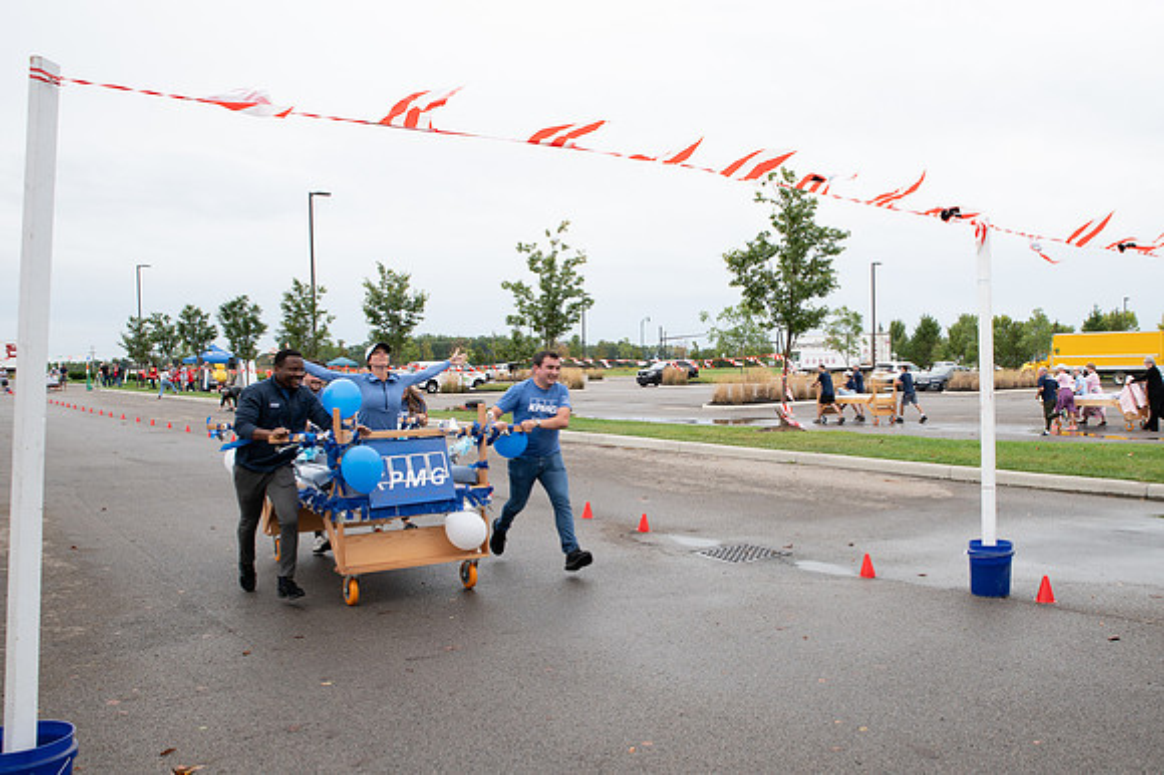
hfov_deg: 62.9
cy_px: 427
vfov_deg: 44.8
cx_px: 705
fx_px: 939
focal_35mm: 29
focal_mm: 24
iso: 640
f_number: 7.1
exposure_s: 1/320
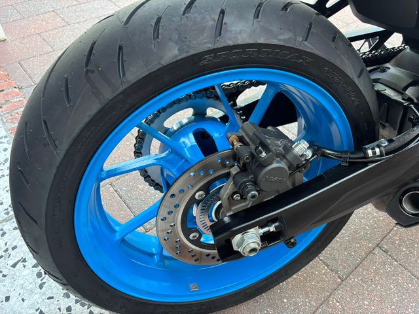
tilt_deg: -46.8
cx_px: 210
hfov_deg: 67.3
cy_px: 157
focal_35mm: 26
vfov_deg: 53.1
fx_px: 315
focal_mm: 5.96
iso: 125
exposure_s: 1/84
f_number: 1.6
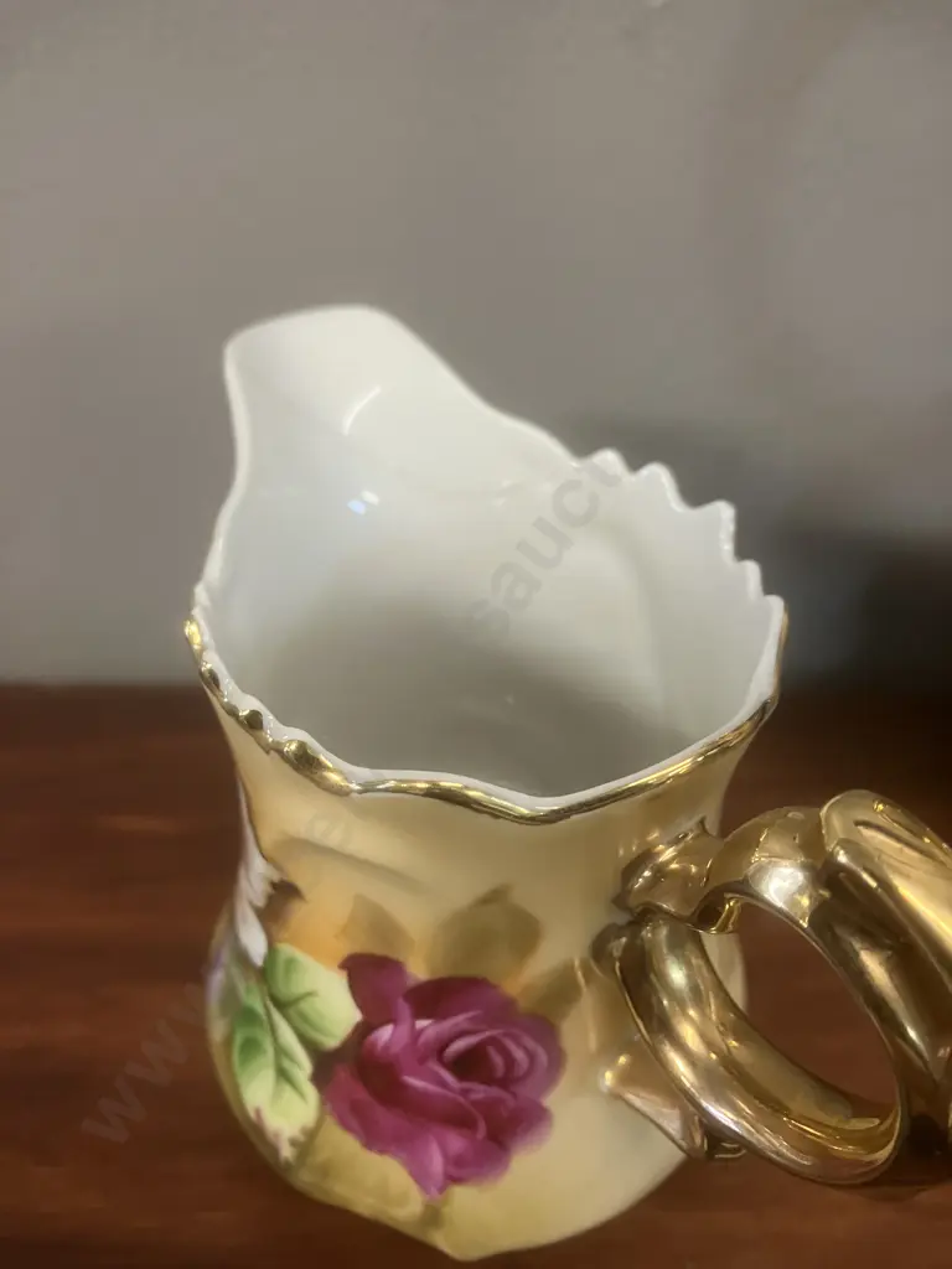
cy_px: 634
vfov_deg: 63.4
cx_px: 476
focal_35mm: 28
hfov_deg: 49.7
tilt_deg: -38.0
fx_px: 1027
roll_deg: -0.4
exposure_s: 1/50
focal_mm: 3.99
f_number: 1.8
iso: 200
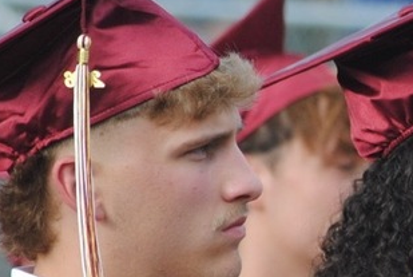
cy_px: 235
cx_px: 536
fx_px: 10052
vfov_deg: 1.6
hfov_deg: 2.4
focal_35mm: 875
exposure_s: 1/500
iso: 360
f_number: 5.6
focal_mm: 180
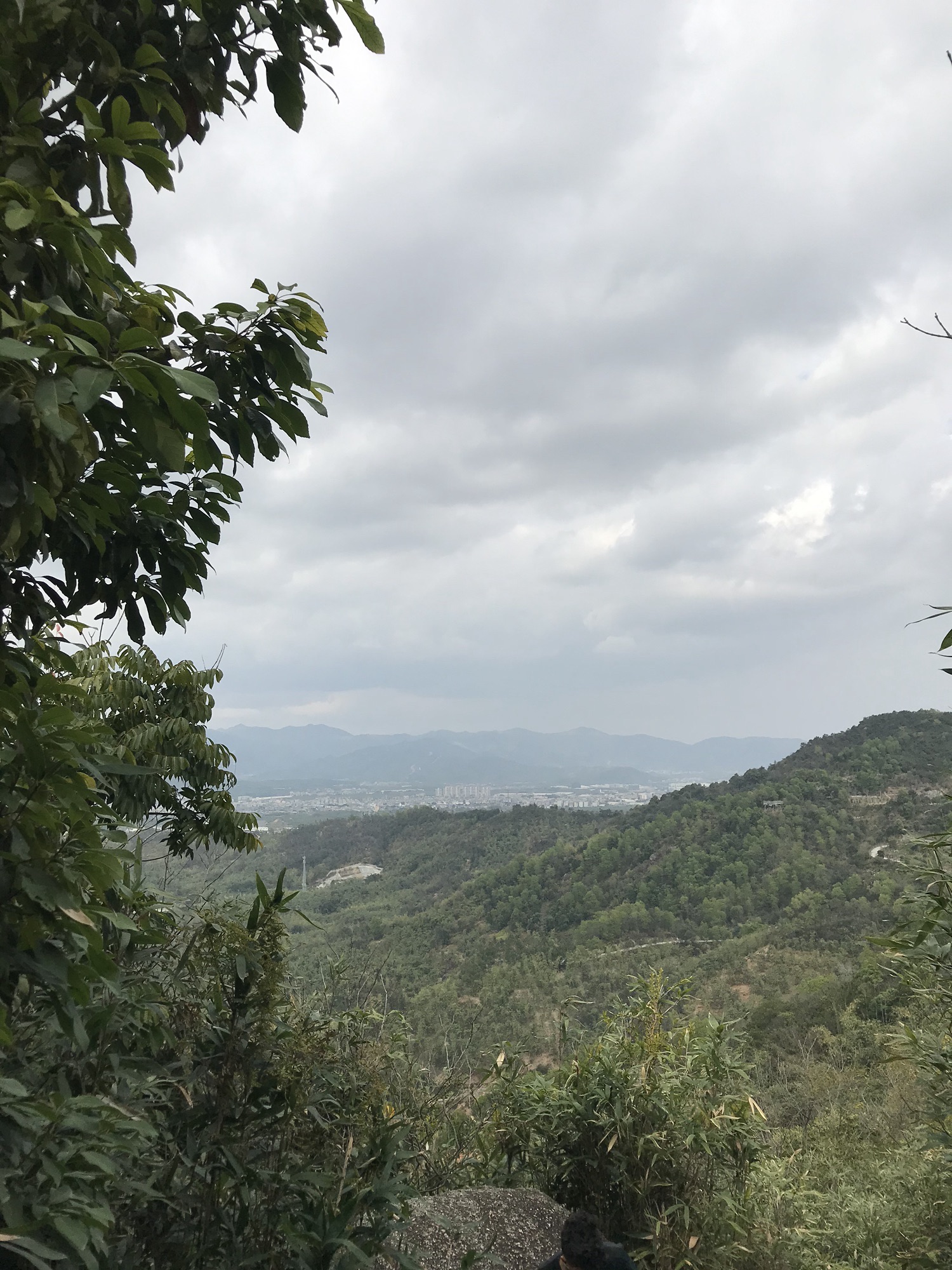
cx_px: 476
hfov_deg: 49.7
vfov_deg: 63.4
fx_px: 1027
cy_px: 635
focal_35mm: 28
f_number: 1.8
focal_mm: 3.99
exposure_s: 1/2179
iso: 20
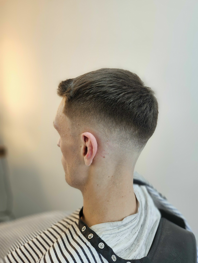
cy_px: 127
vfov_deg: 71.6
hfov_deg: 56.8
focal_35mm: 24
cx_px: 103
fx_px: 183
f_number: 1.8
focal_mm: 5.4
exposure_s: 1/100
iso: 125
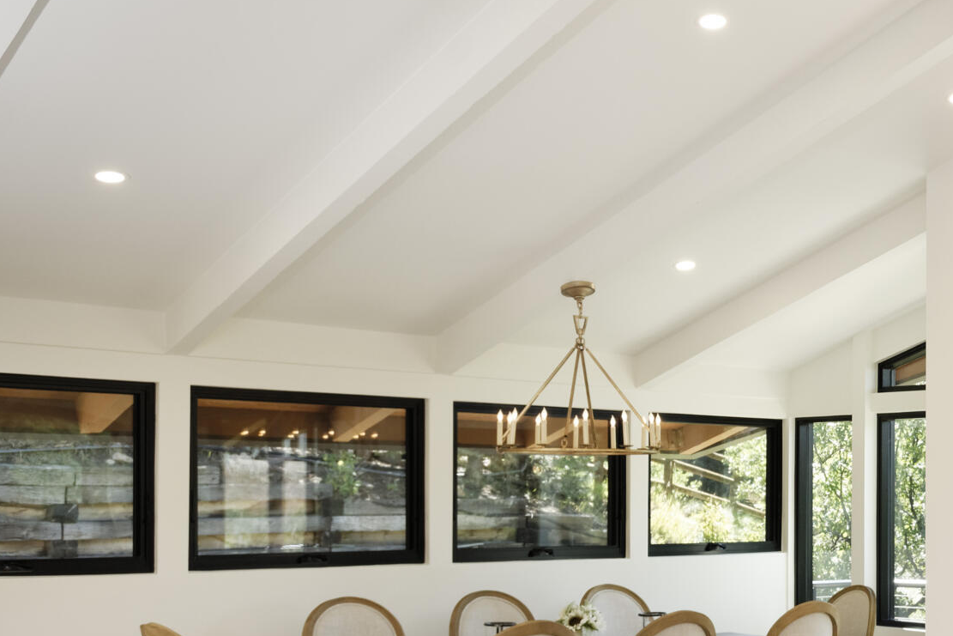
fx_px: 1430
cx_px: 1152
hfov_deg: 30.9
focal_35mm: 54
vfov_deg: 24.5
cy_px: 551
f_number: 7.1
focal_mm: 20
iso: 400
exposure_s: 1/60
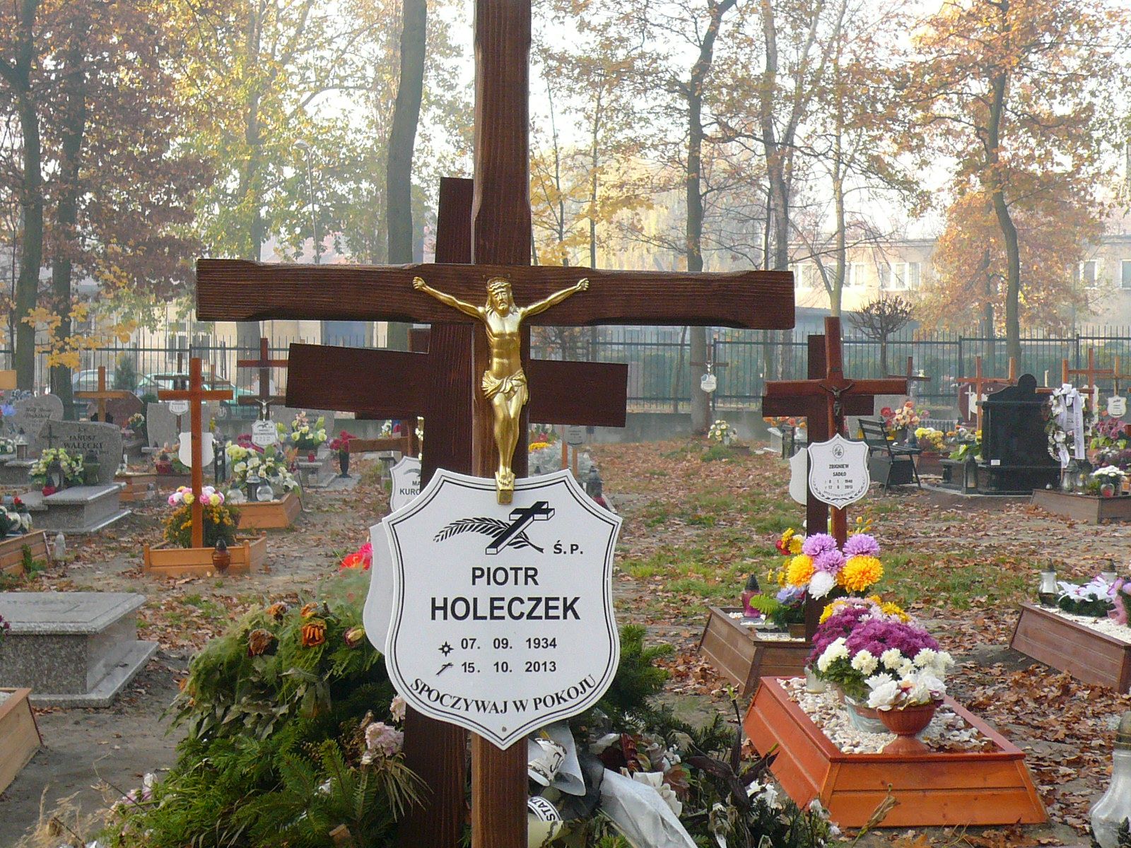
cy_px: 424
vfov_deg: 22.9
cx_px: 566
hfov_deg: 30.3
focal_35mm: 64
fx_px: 2091
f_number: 3.3
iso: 100
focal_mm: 6.9
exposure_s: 1/80
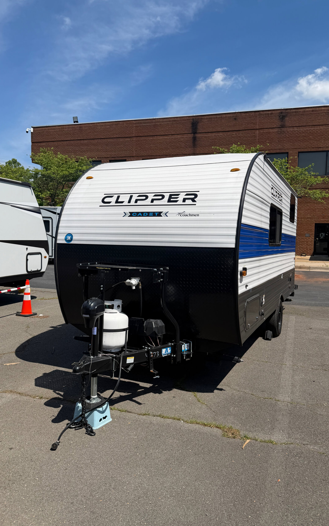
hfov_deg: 47.5
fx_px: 373
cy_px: 261
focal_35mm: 26
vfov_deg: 70.4
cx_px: 181
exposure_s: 1/6711
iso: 80
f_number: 1.78
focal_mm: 6.76
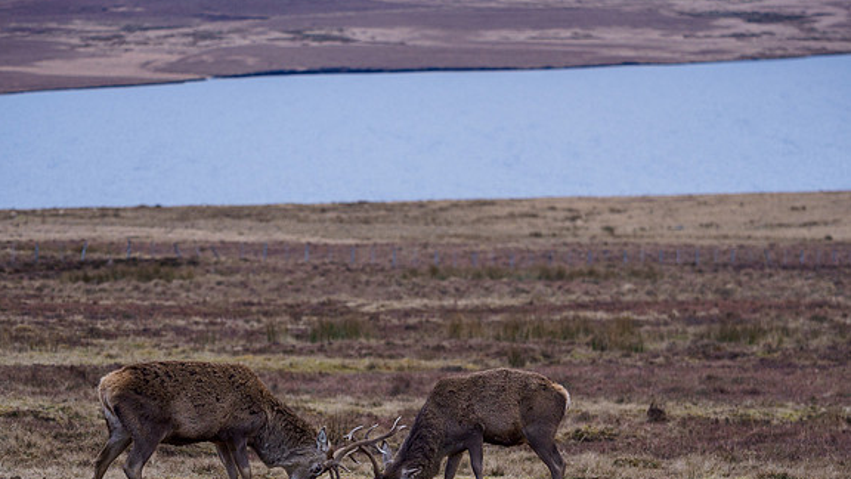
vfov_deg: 5.7
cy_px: 311
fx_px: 4806
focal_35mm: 213
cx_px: 424
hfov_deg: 10.1
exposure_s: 1/320
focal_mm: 97
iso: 640
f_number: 2.8
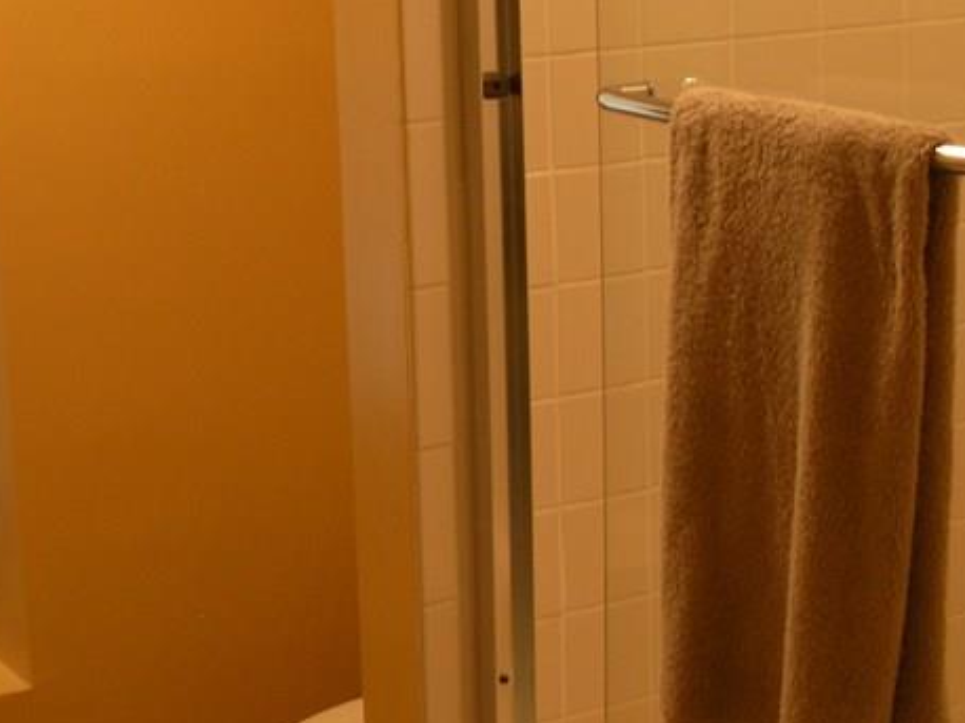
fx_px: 2368
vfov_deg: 17.3
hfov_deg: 22.8
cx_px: 255
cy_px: 230
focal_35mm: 85
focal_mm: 6.3
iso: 89
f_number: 2.9
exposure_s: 1/4
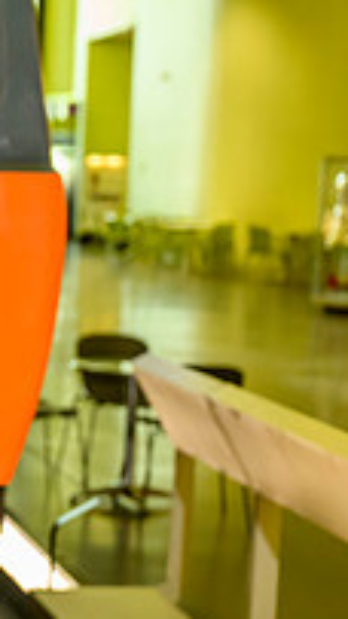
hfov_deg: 9.8
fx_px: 1872
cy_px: 343
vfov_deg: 18.8
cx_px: -388
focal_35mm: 114
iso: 4000
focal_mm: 38
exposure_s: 1/200
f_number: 3.2
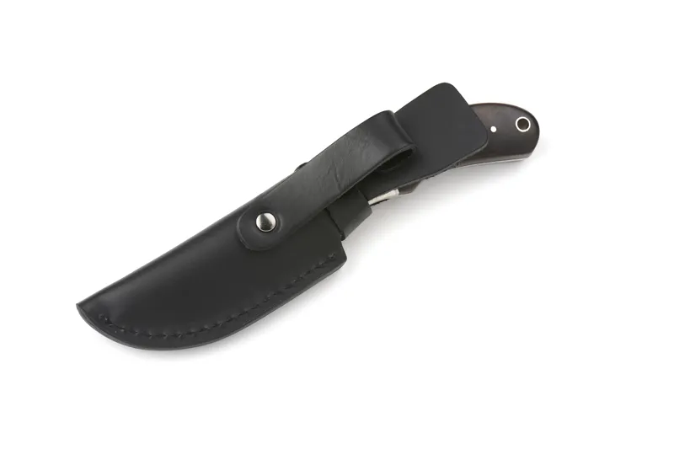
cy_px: 224
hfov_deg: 19.5
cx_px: 337
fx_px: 1965
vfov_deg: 13.0
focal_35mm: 105
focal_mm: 105
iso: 100
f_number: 16
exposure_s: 1/125
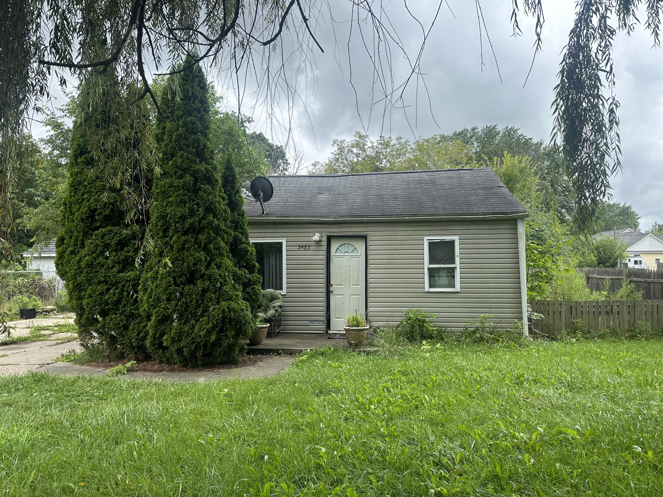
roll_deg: +1.3
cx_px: 332
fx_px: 460
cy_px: 248
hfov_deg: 71.6
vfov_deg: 56.8
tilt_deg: +2.2
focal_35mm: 24
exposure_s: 1/1272
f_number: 1.78
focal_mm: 6.86
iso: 80
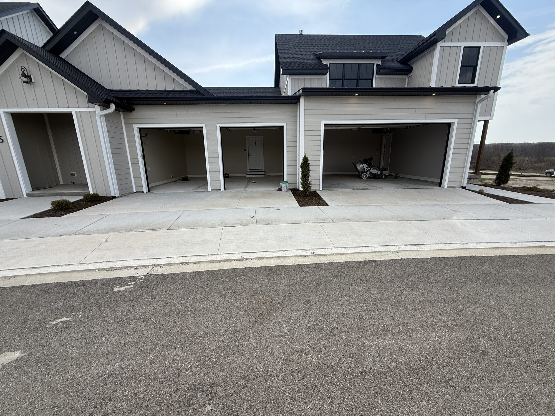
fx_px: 224
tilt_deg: -12.6
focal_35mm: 14
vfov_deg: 85.7
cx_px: 278
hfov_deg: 102.1
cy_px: 208
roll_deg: +1.3
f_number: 2.2
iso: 50
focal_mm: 2.22
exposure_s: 1/1125
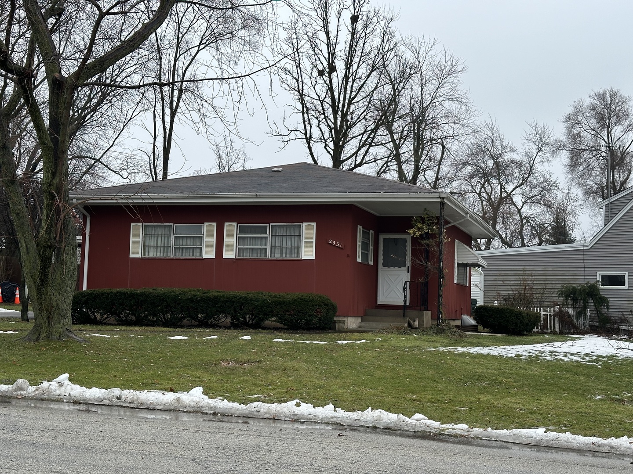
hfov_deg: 39.7
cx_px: 316
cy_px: 237
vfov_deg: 30.3
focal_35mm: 48
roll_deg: -1.2
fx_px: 878
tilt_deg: +3.8
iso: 64
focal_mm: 6.86
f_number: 1.78
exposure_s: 1/903
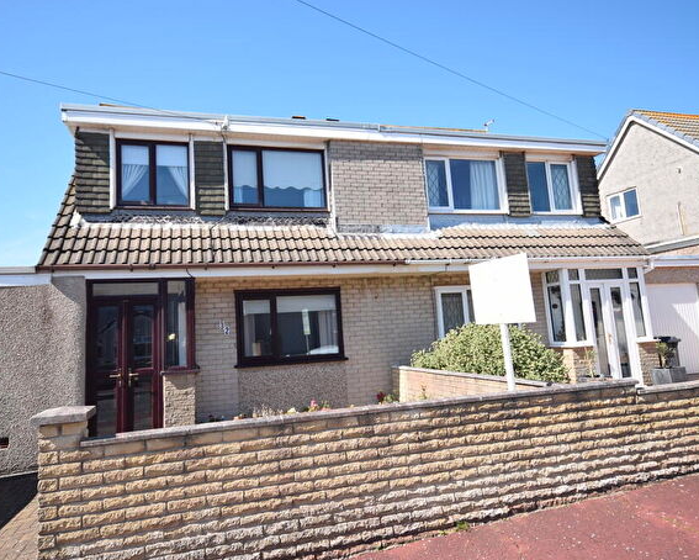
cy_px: 276
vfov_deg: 61.8
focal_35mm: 23
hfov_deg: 73.4
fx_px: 467
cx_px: 318
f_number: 7.1
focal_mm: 13
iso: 100
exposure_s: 1/200
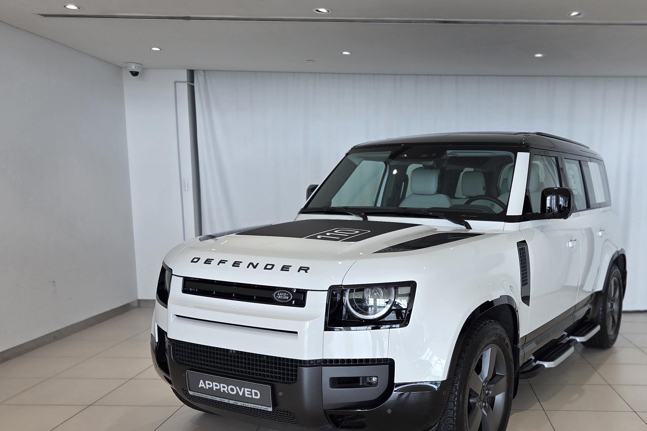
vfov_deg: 38.4
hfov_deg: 55.1
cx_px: 407
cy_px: 292
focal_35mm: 34
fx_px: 611
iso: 32
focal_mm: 5.4
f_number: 1.8
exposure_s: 1/182
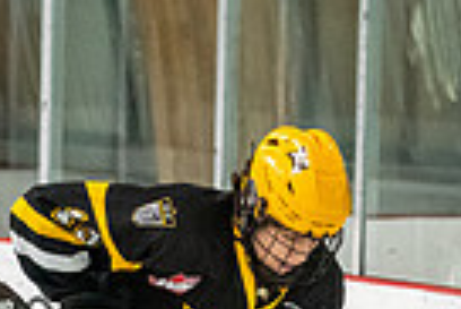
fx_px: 6999
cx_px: 153
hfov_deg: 3.8
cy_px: 542
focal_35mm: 546
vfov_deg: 2.5
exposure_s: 1/800
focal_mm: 92
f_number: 2.8
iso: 4000
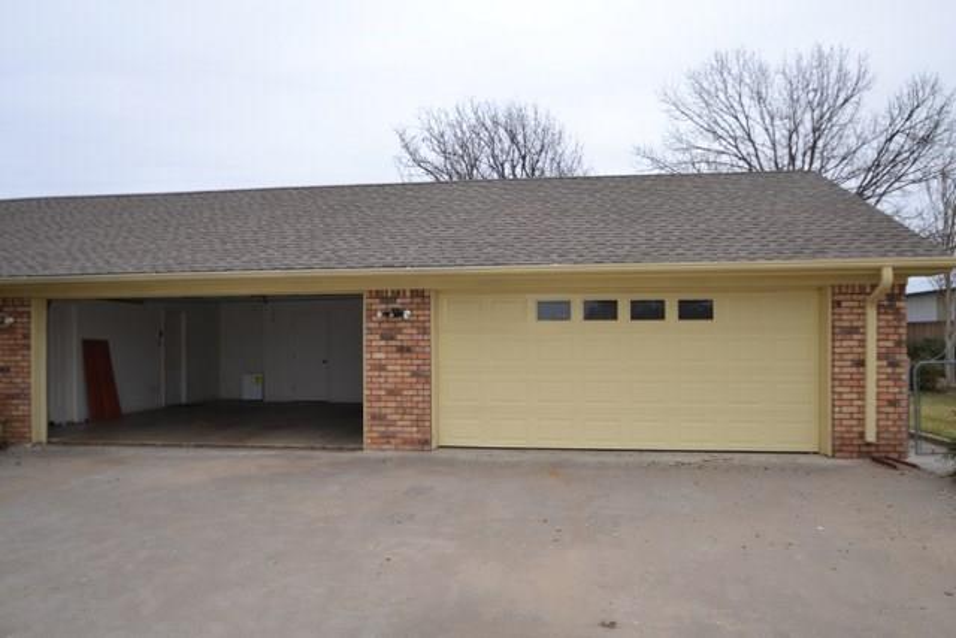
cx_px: 478
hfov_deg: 73.7
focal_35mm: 24
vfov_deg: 53.2
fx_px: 637
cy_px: 319
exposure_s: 1/125
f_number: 4
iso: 100
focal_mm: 16
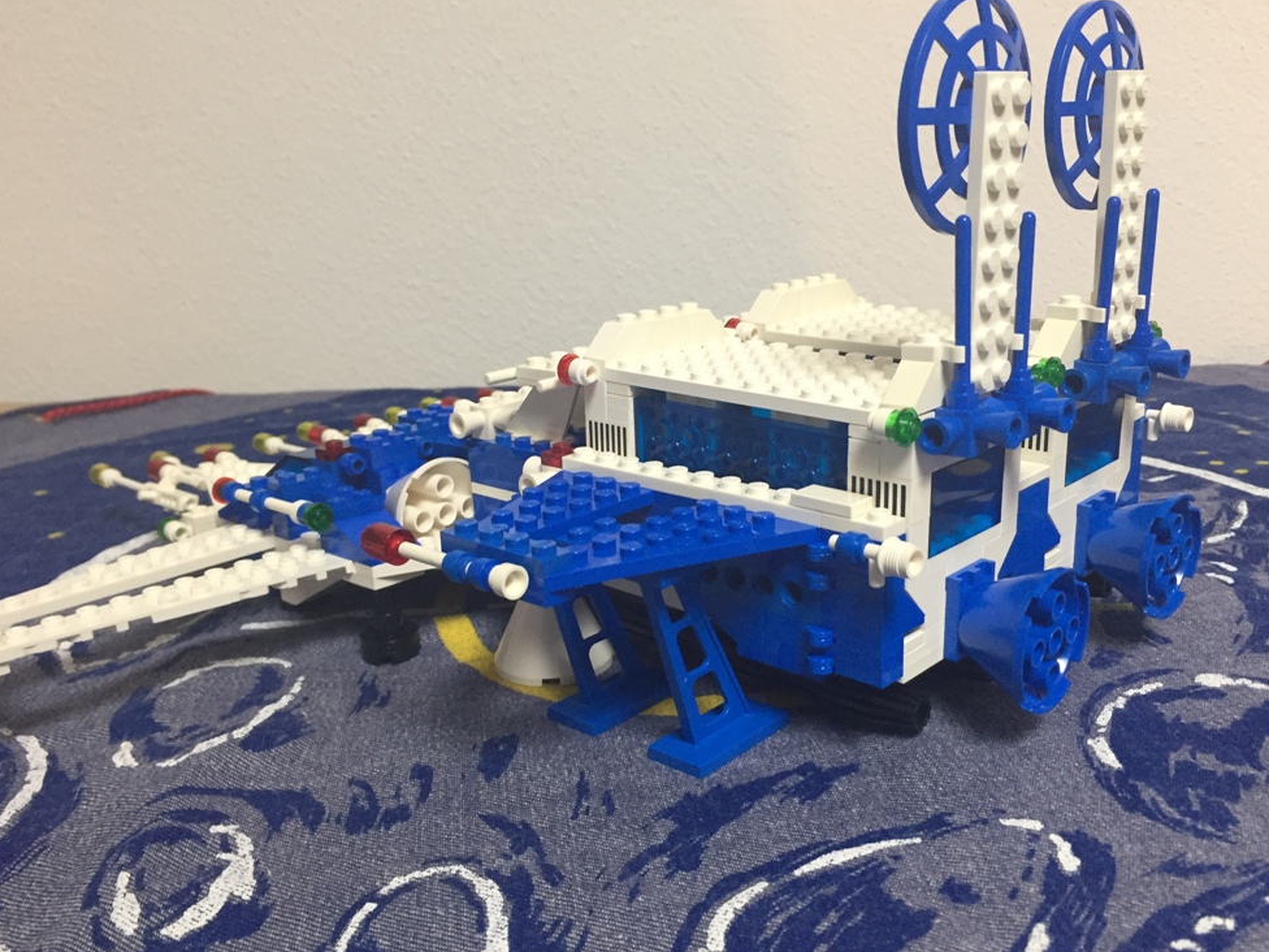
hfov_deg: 56.7
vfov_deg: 44.2
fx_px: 1173
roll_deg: +2.2
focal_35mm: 32
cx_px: 691
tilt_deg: -16.8
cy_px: 493
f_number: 2.2
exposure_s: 1/33
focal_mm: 4.15
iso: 160
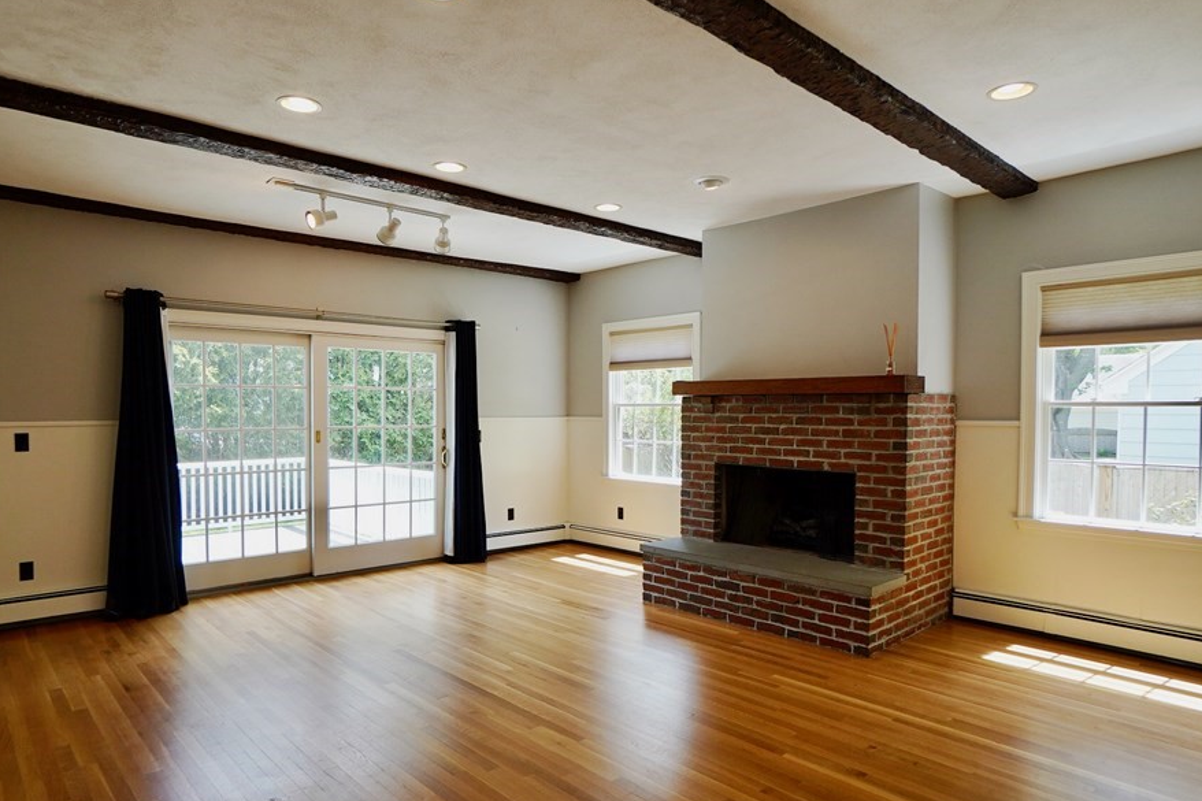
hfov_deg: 81.2
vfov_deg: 59.4
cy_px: 429
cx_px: 579
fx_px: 701
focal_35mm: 21
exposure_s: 1/160
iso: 320
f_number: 4
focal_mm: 12
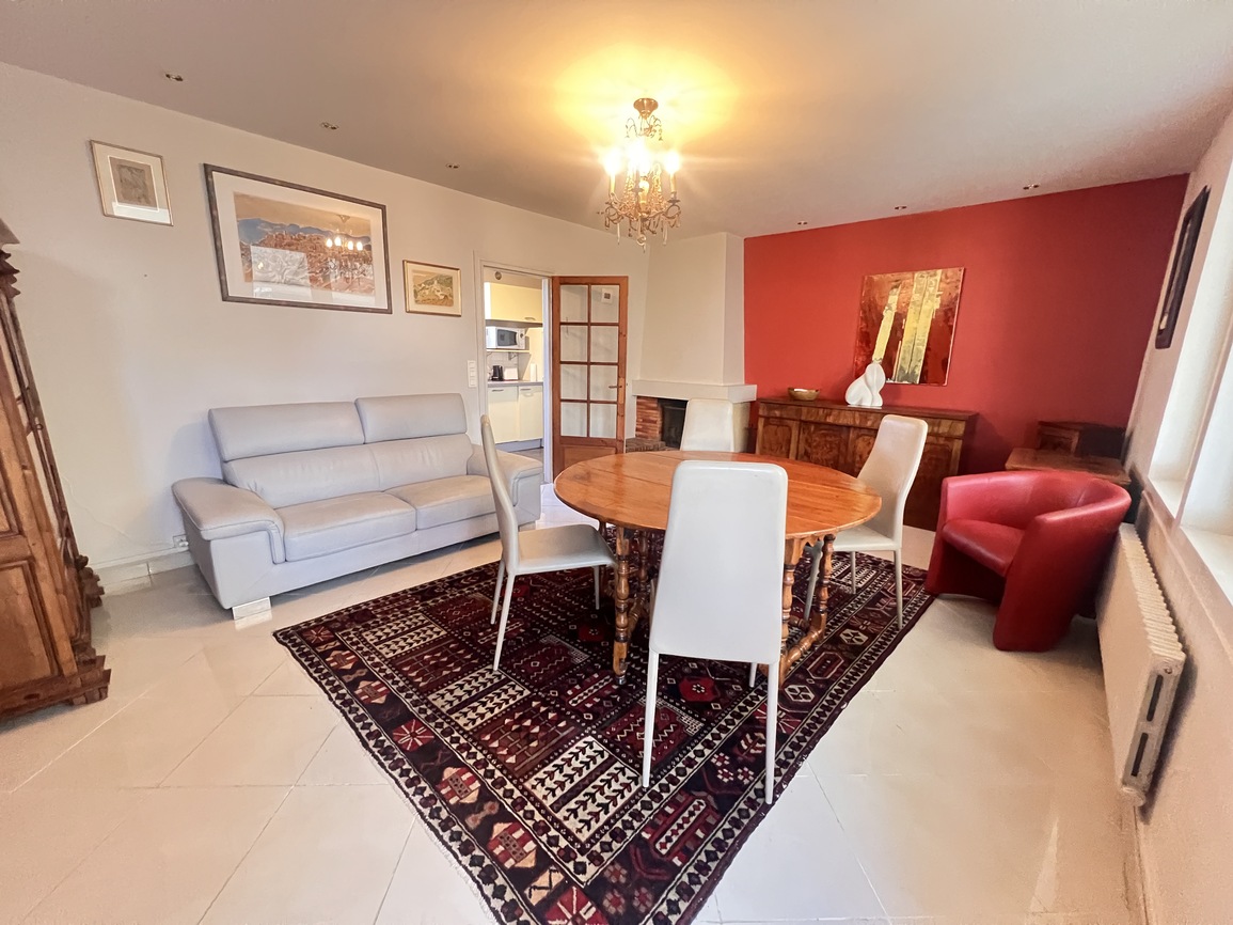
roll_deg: -2.1
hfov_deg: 106.2
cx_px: 616
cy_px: 462
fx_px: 463
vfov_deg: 89.9
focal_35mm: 13
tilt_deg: -13.2
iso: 1000
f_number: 1.8
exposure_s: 1/34
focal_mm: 1.57
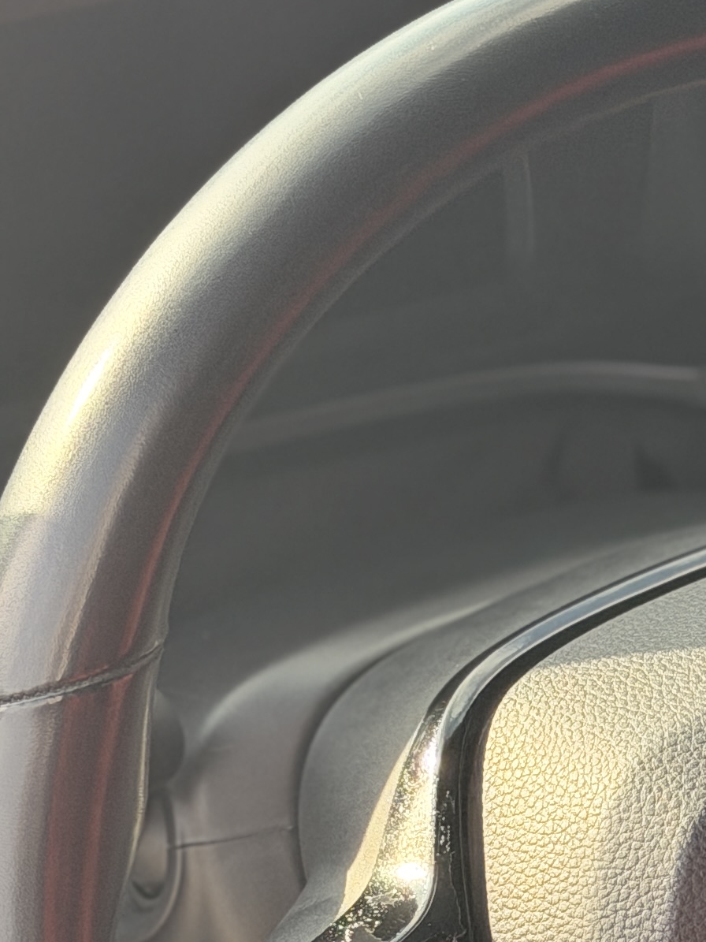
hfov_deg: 8.9
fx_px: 4406
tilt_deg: -31.2
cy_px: 863
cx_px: 1109
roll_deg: -1.1
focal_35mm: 162
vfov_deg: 12.1
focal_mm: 6.76
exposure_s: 1/370
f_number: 1.78
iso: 80
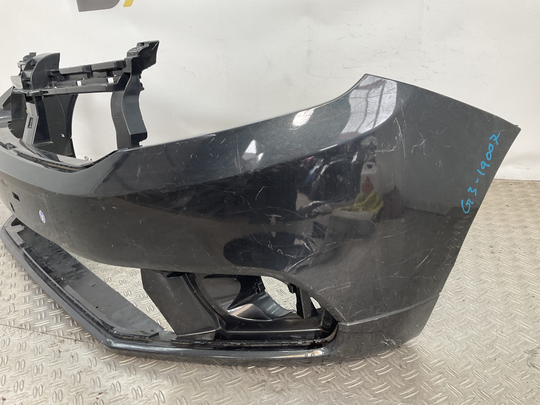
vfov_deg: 48.2
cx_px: 270
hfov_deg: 61.7
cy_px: 202
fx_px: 452
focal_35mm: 29
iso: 25
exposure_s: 1/120
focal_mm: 3
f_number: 1.8
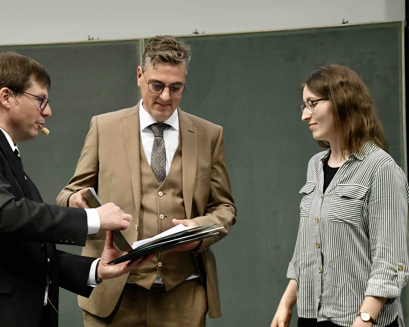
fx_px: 944
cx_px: 178
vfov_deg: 19.7
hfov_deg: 24.4
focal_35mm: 78
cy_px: 163
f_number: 4
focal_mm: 46
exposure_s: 1/125
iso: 2000
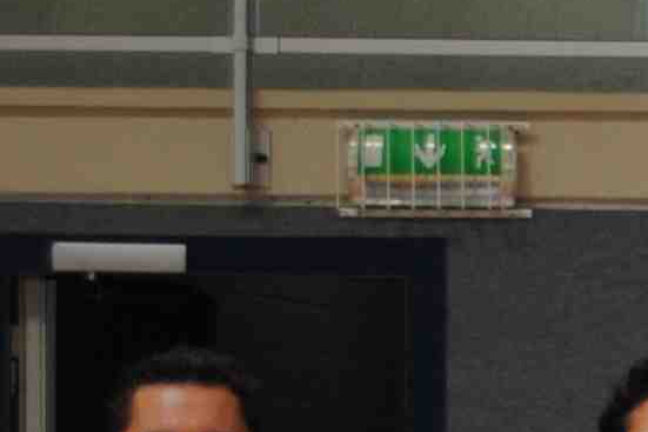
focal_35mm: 338
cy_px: 803
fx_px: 6082
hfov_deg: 5.6
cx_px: 2089
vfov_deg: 4.0
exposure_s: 1/40
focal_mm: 32
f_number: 4.8
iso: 200
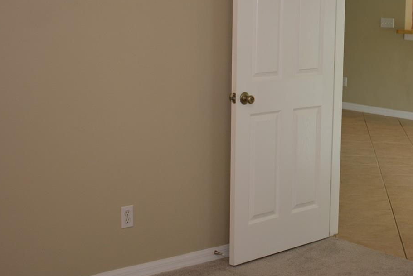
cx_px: 335
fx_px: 907
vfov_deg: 17.3
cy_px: 122
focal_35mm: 79
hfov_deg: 25.2
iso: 320
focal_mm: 30
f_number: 4
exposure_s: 1/60
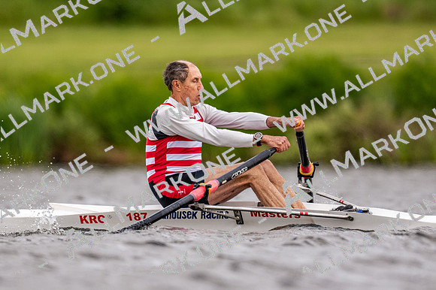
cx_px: 218
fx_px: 10893
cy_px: 145
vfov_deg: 1.5
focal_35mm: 900
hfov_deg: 2.3
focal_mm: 600
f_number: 4
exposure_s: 1/2500
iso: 640
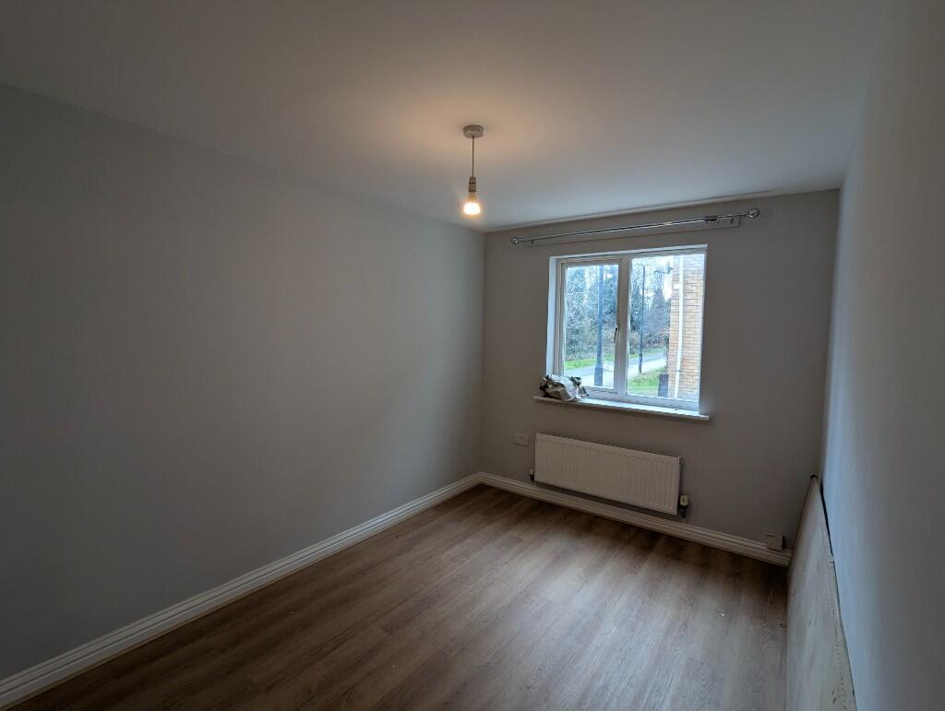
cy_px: 356
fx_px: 437
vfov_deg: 78.2
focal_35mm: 16
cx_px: 472
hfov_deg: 94.4
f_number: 2.2
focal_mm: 2.35
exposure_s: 1/89.5
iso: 58
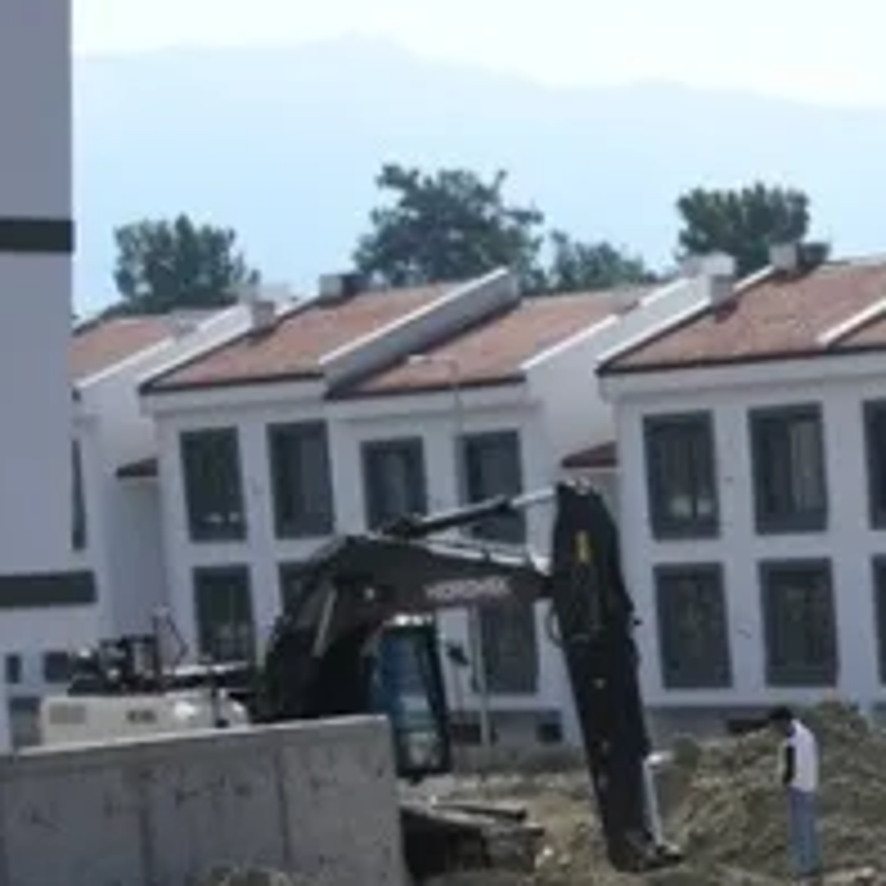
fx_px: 4228
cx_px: 1651
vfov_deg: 11.8
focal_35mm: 146
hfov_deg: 11.1
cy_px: 915
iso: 100
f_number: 3.5
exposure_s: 1/1600
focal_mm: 22
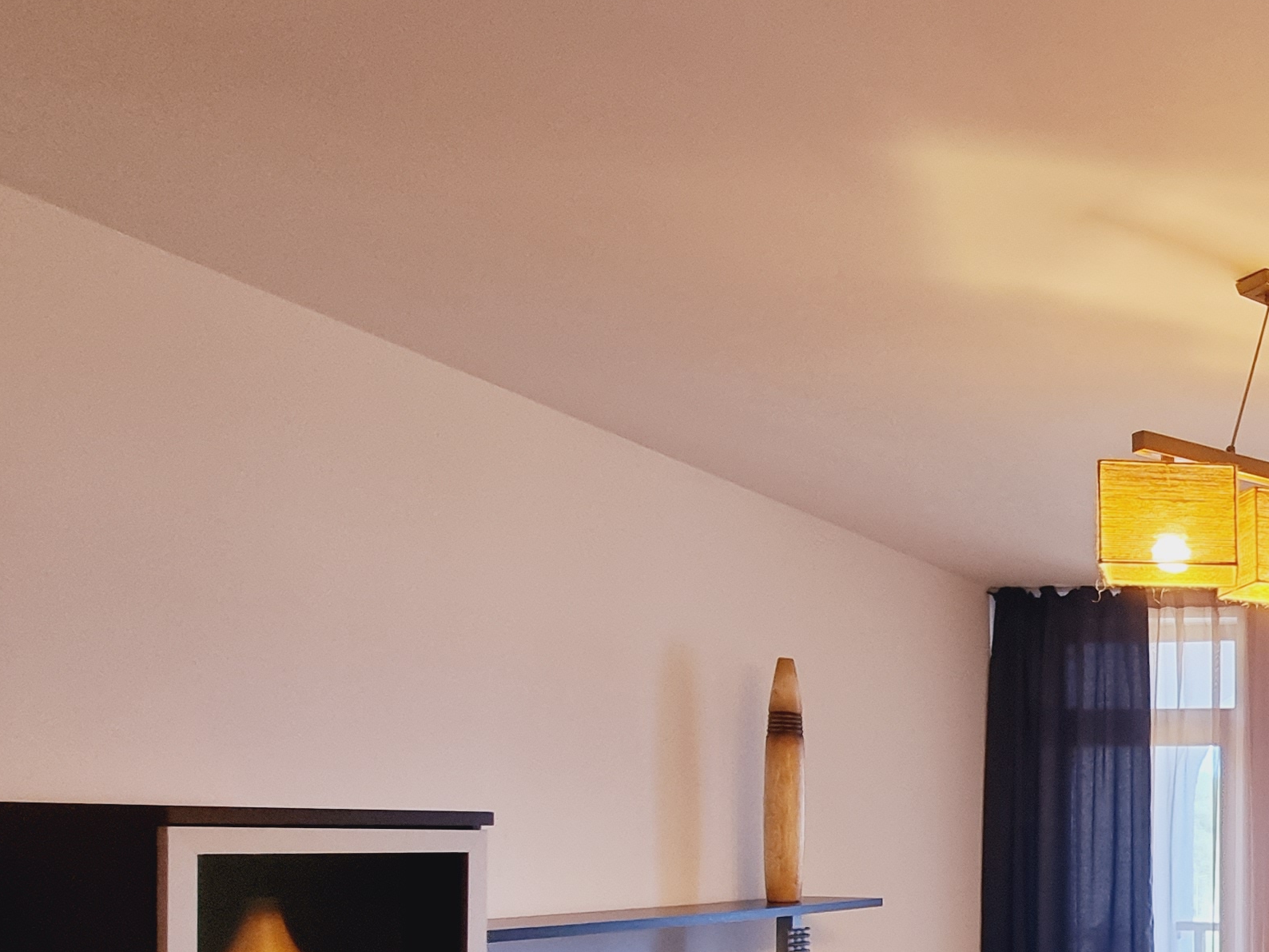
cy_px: 827
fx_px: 1210
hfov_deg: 41.4
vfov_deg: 40.3
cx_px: 1461
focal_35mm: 33
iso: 125
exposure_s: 1/50
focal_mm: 2.2
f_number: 2.2
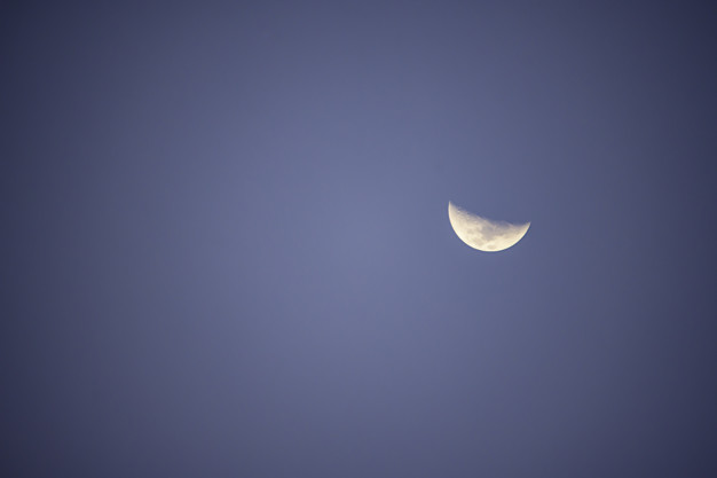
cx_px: 358
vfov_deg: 3.1
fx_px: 8960
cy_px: 239
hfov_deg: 4.6
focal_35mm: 450
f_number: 5.6
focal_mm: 300
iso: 400
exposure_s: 1/400
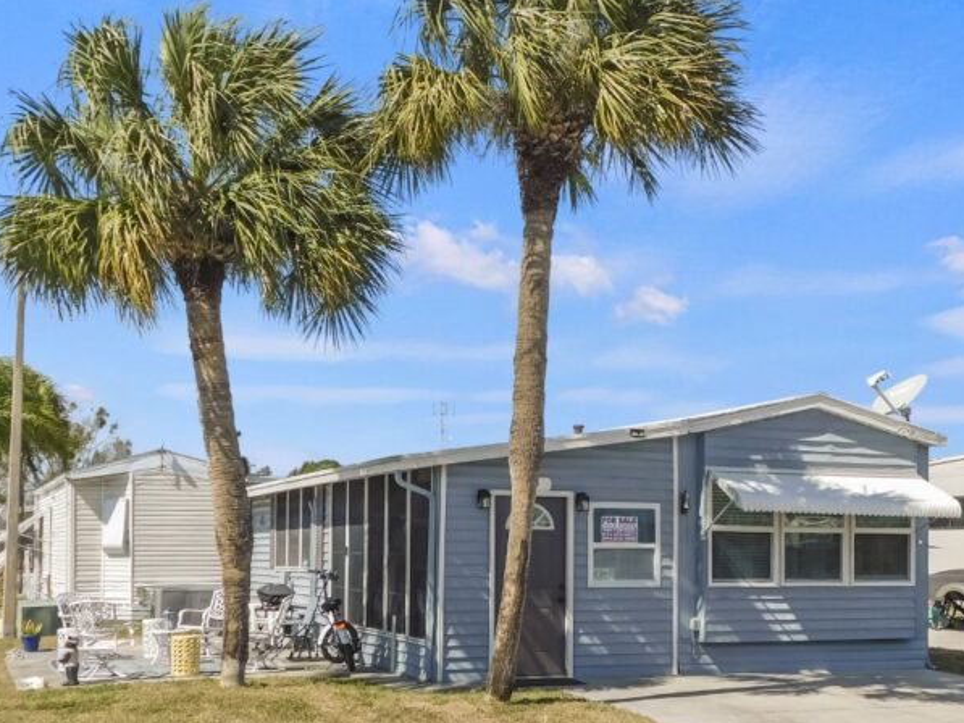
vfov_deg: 30.3
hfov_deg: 39.6
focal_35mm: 48
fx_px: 1337
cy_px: 400
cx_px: 509
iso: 125
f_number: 6.4
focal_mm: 4.9
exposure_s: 1/400
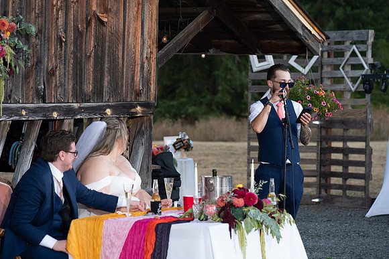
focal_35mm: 150
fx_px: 1621
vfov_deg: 9.2
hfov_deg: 13.7
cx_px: 194
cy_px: 130
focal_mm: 150
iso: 320
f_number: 5.6
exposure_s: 1/200
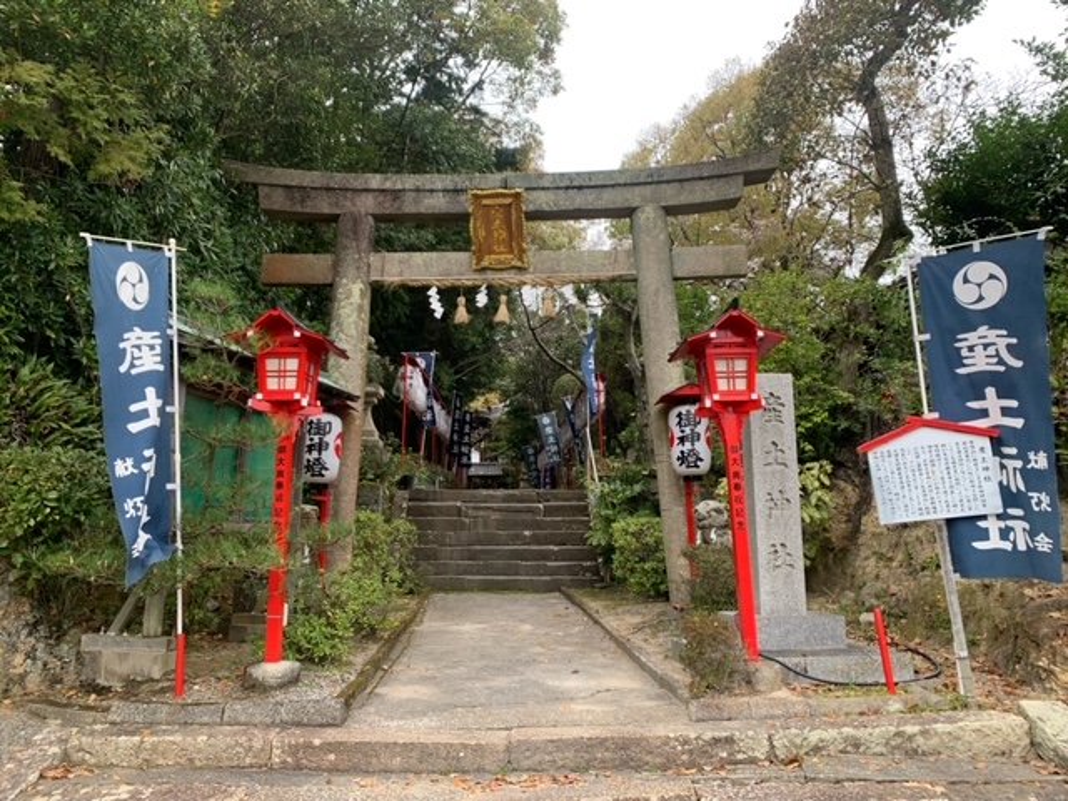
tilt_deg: +10.2
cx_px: 534
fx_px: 802
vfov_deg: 53.1
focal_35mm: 26
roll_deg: -0.5
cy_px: 400
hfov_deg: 67.3
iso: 25
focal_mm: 4.25
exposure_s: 1/257
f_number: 1.8
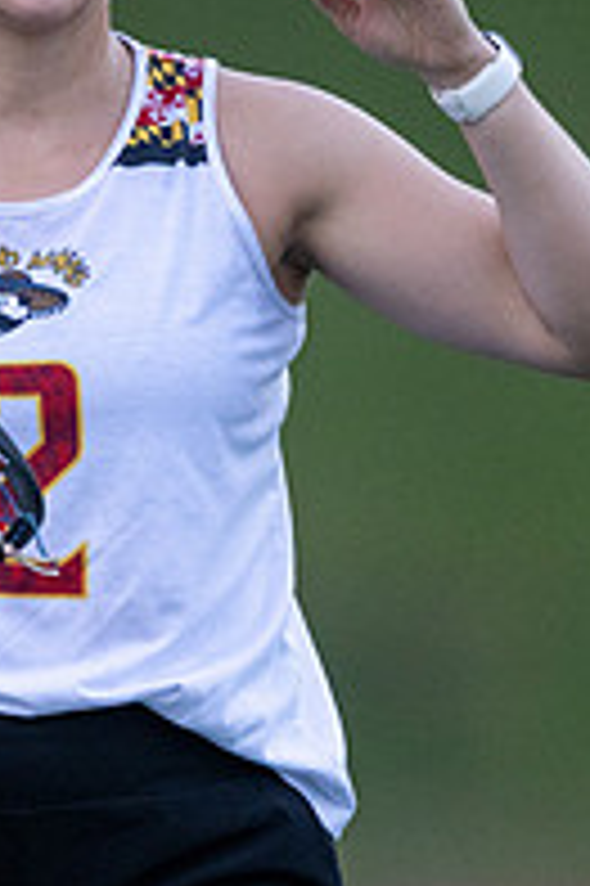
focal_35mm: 1675
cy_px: 611
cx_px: -162
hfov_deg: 0.8
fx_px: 41246
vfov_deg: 1.2
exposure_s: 1/1000
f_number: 2.8
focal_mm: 400
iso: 2200
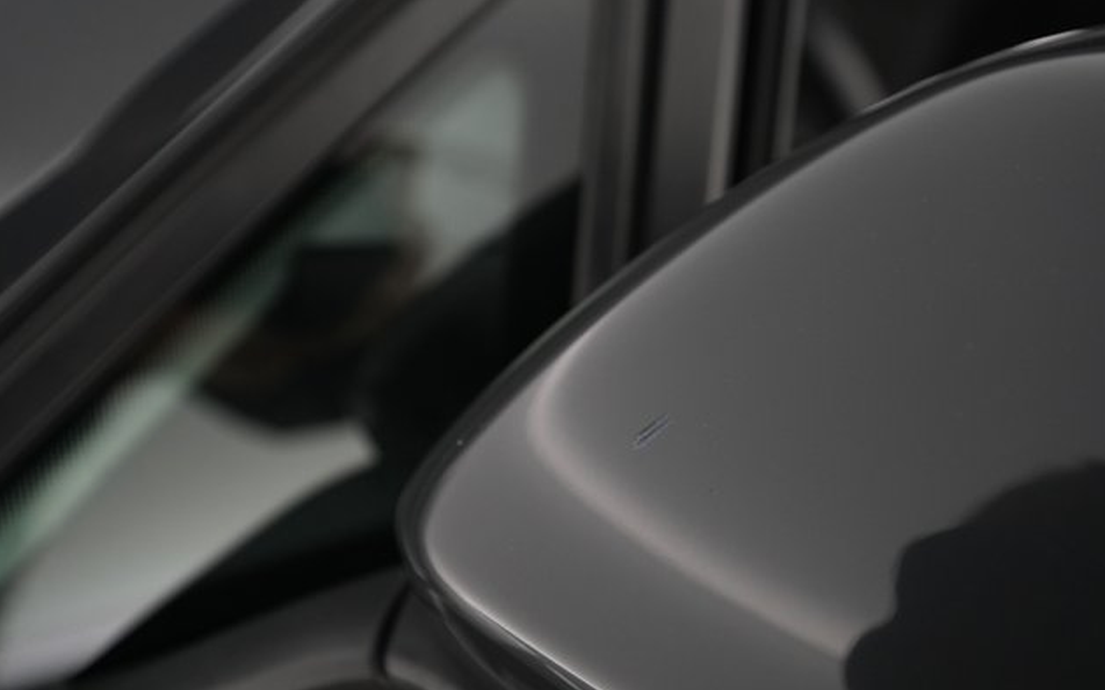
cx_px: 555
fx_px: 873
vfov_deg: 43.1
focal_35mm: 29
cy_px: 365
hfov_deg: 64.6
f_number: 4
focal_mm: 28
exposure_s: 1/80
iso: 2500
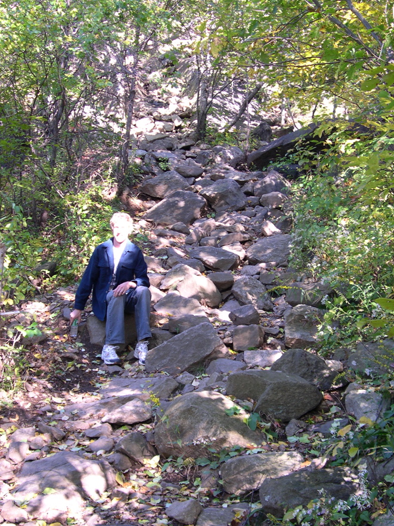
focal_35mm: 46
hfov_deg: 31.5
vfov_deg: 41.2
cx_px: 219
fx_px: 698
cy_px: 248
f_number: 2.8
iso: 100
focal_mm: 8
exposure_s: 1/35.3
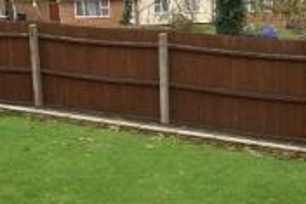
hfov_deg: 29.9
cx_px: 207
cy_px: 152
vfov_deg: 20.1
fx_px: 569
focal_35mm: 67
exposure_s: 1/50
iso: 100
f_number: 8
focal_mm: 12
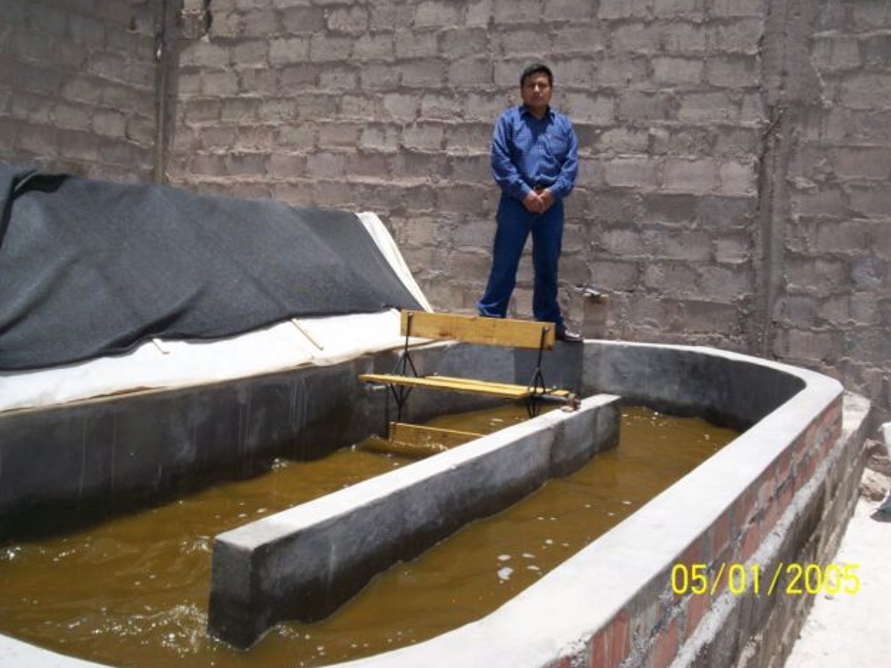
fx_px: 952
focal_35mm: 37
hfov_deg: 50.1
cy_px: 328
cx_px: 449
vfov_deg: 38.7
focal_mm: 5.9
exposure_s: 1/639
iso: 100
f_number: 4.5
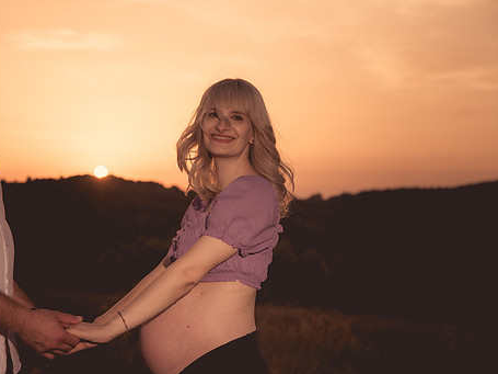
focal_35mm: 76
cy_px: 176
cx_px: 222
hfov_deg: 25.7
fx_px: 1093
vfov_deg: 19.4
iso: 100
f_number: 3.2
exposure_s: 1/1250
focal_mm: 62
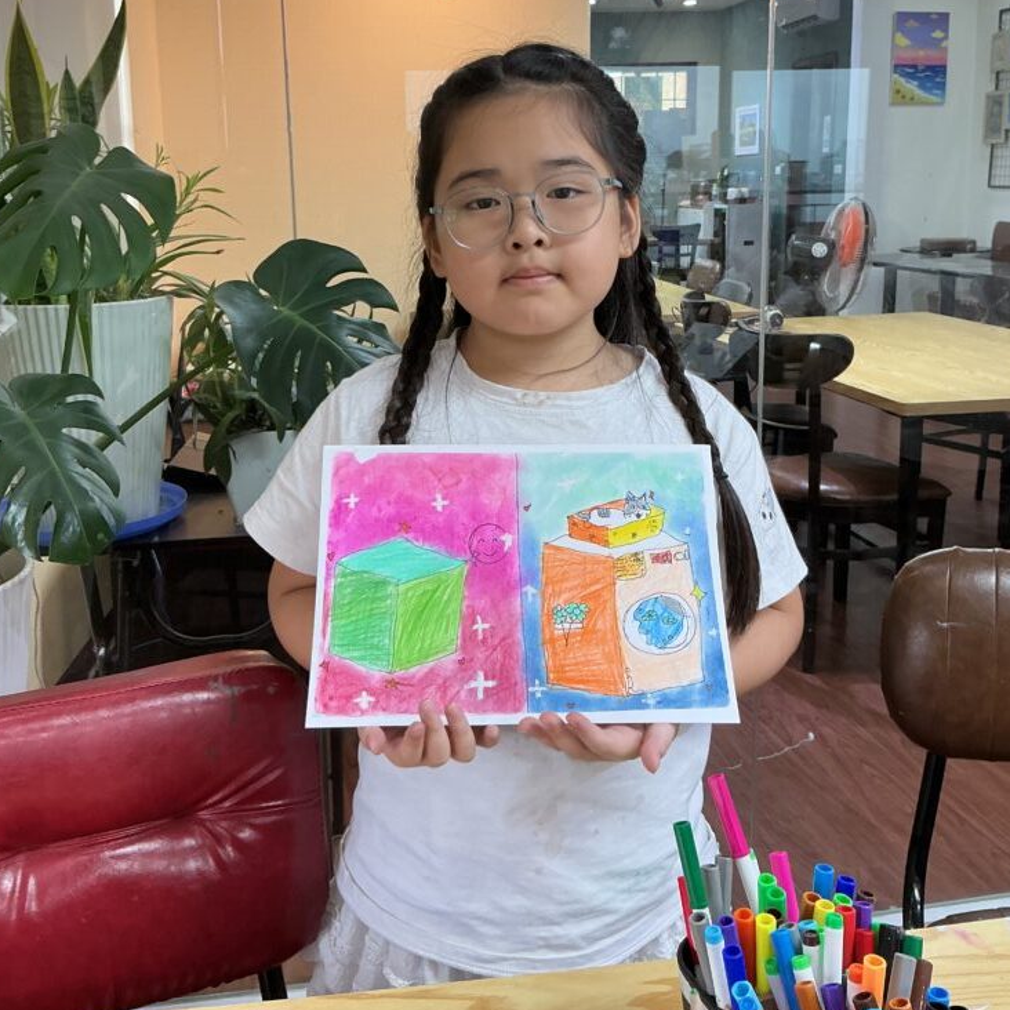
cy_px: 385
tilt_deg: -9.7
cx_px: 501
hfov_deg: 47.2
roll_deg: +0.4
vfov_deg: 46.8
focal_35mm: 35
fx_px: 1155
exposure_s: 1/100
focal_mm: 3
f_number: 1.8
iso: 64
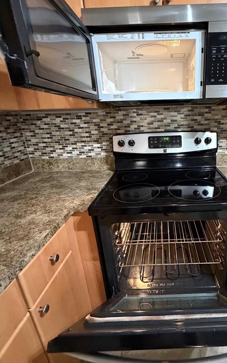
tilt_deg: -17.9
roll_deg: +2.9
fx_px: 188
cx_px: 165
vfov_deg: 88.0
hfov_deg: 59.5
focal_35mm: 19
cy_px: 178
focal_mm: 2.22
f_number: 2.2
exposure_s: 1/60
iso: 1250
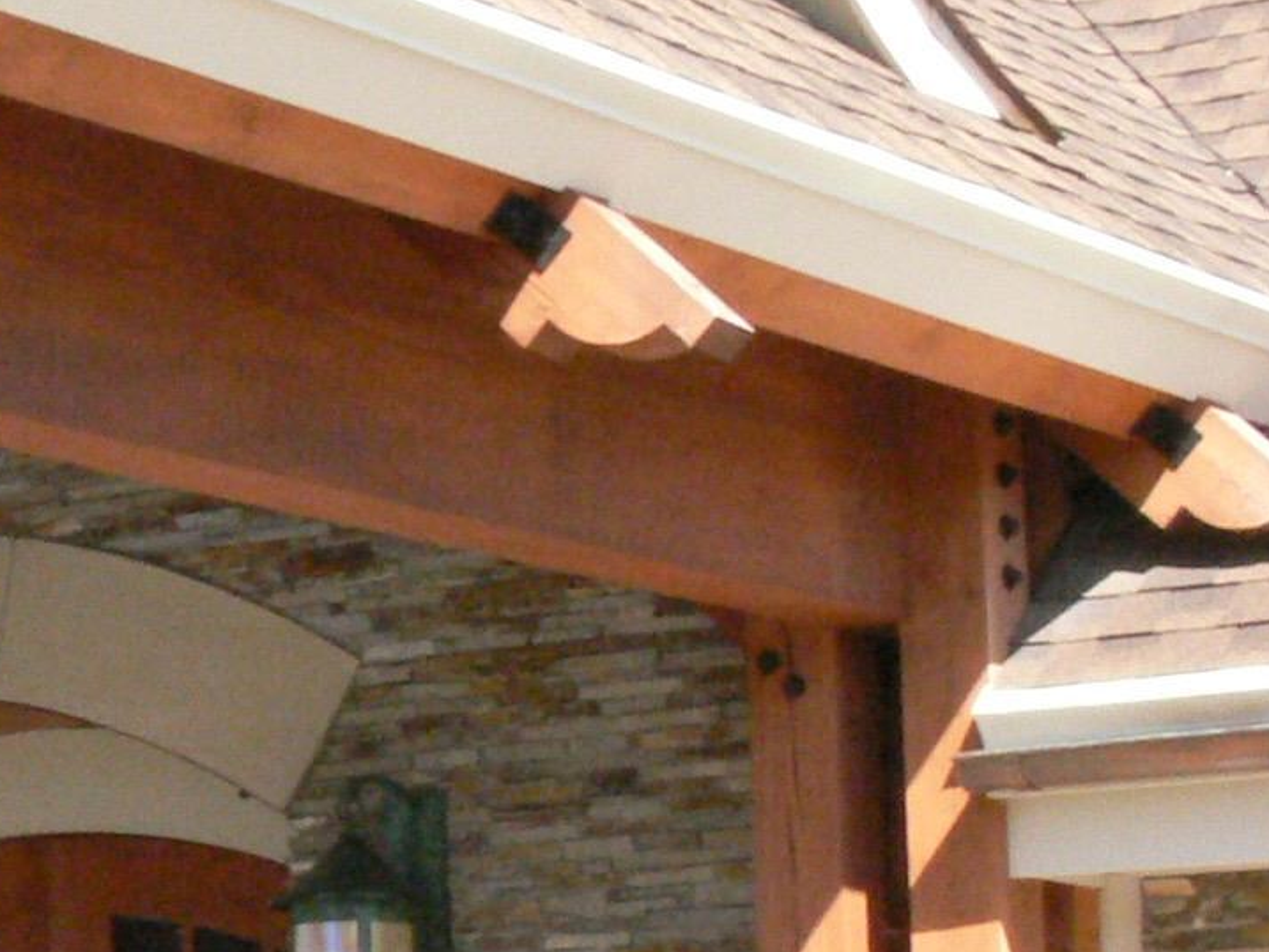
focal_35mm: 125
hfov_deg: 14.2
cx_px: -904
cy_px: 702
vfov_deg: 11.8
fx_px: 4583
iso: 400
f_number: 11
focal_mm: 7.4
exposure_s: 1/125
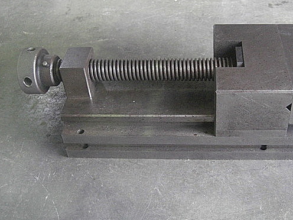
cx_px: 184
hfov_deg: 38.6
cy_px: 108
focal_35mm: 49
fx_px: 415
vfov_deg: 29.7
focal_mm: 7.9
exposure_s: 1/25
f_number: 2.8
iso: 800
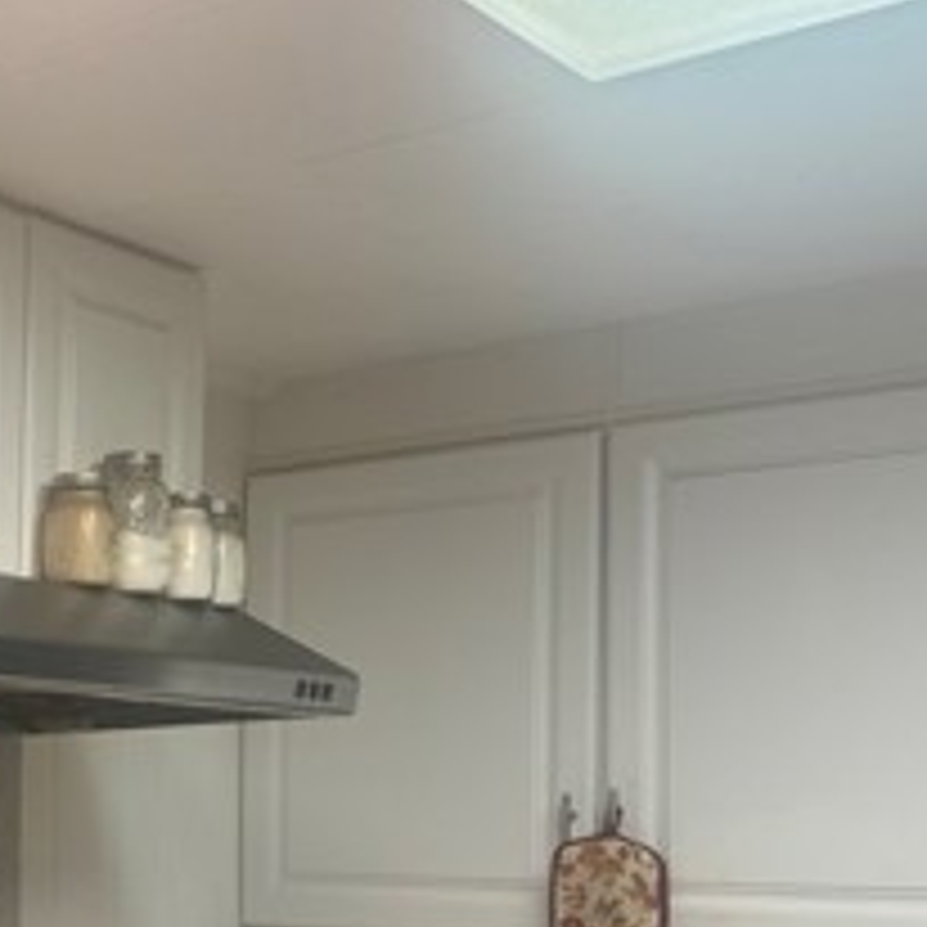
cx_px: -68
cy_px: 765
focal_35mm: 66
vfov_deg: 25.6
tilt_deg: +1.2
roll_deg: -1.3
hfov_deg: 24.5
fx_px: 2000
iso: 160
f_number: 1.78
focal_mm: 6.76
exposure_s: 1/60
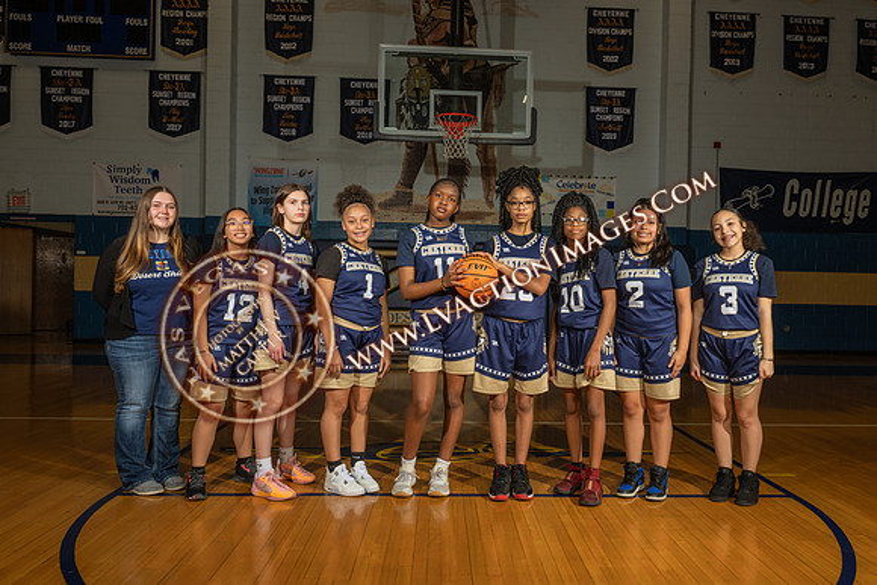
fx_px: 726
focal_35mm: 30
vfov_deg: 43.9
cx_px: 474
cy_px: 304
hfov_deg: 62.2
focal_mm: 26
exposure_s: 1/200
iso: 160
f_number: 7.1
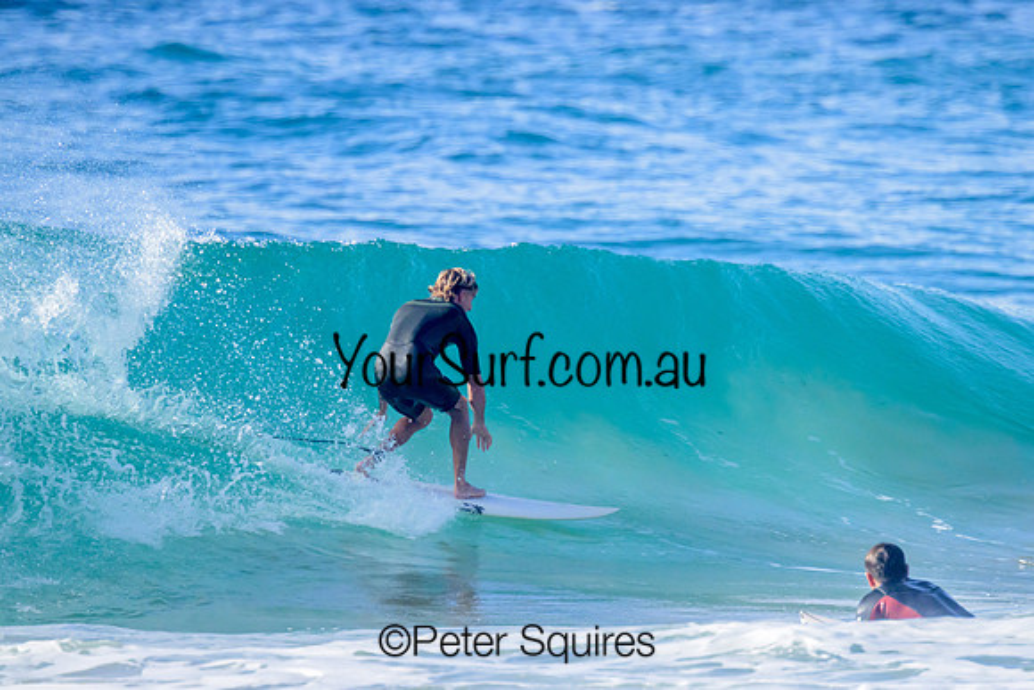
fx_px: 26613
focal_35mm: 926
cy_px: 300
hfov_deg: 2.2
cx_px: 584
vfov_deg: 1.5
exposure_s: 1/2000
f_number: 11
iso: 1600
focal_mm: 800
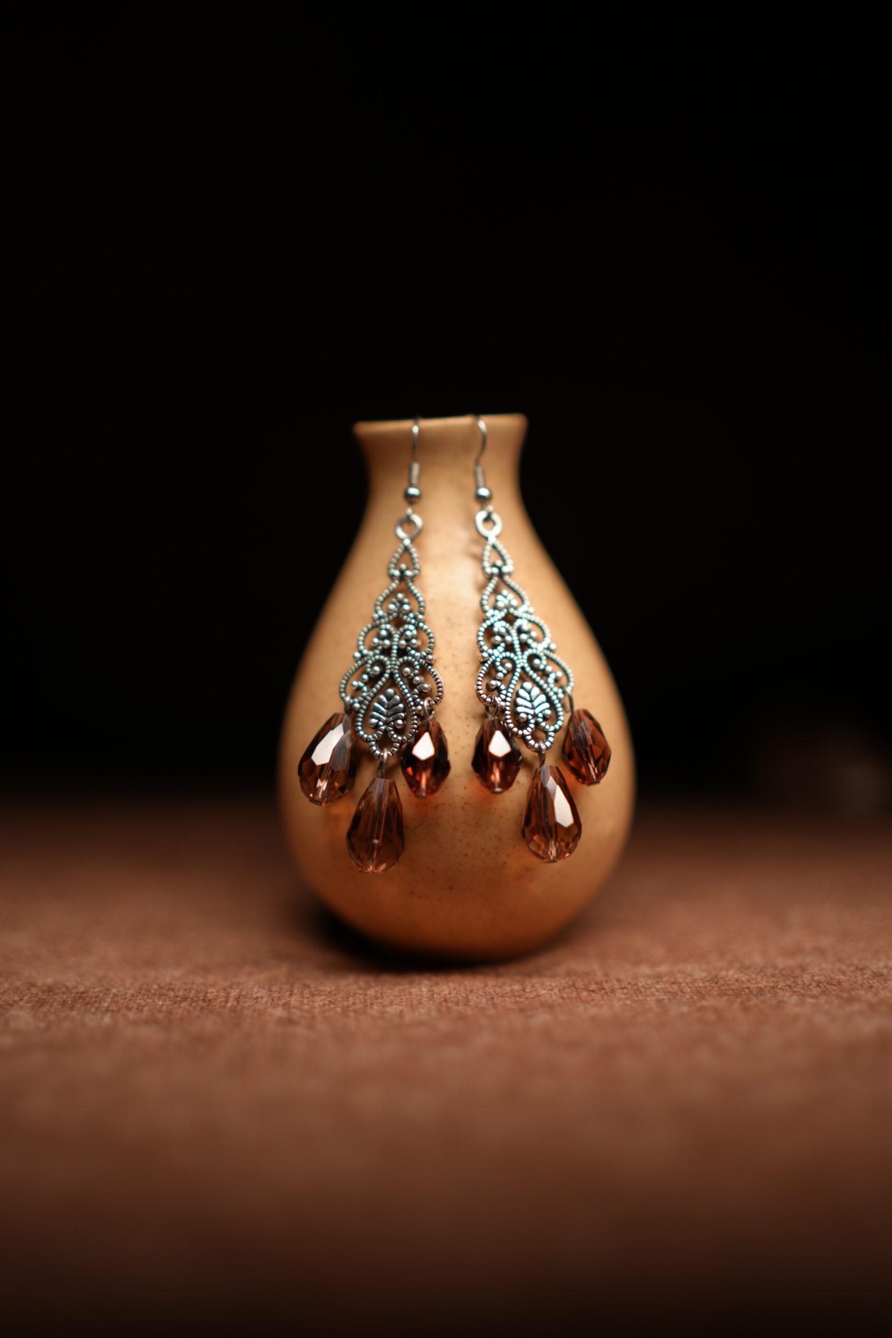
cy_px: 669
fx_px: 1301
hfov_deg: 37.9
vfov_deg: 54.4
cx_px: 446
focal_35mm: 35
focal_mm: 35
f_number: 1.4
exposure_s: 1/100
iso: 125
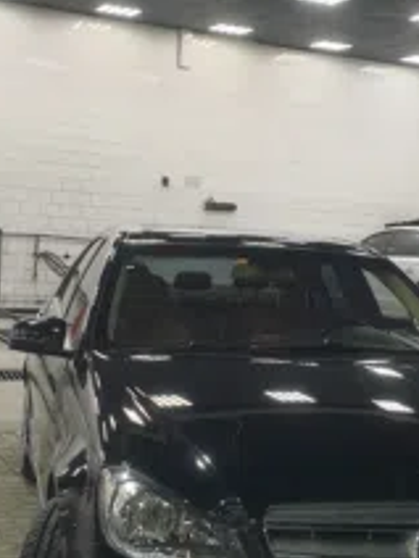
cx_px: 316
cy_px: 287
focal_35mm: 49
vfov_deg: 38.9
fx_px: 791
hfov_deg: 29.2
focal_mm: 4.3
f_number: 2.4
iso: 320
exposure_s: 1/100
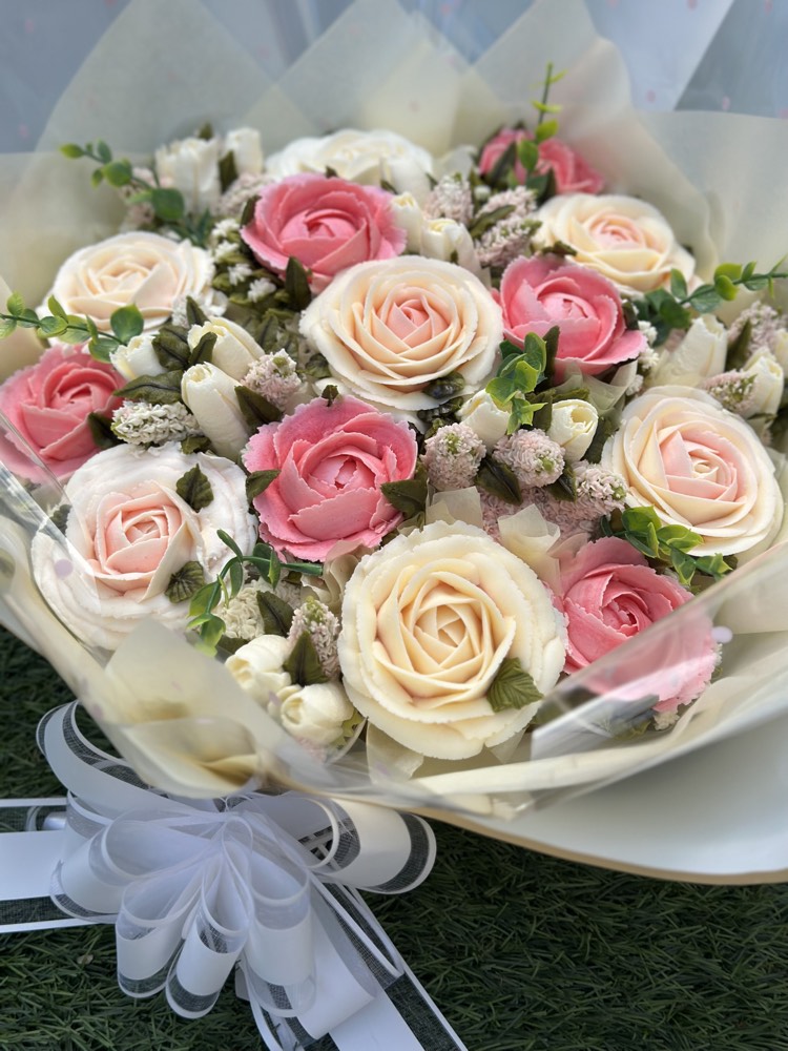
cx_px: 394
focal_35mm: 48
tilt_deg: -51.6
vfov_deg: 39.7
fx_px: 1457
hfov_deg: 30.3
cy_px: 526
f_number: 1.78
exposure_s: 1/3155
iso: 80
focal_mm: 6.86
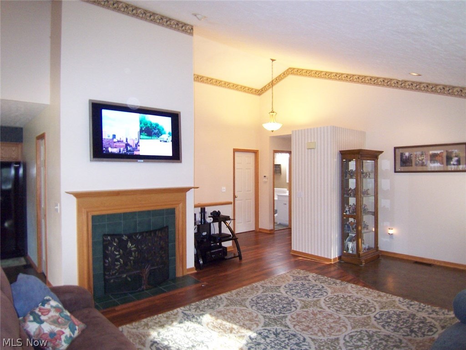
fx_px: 310
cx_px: 233
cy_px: 175
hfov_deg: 73.9
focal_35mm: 23
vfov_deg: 58.9
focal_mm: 3.8
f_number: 2.8
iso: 200
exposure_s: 1/30
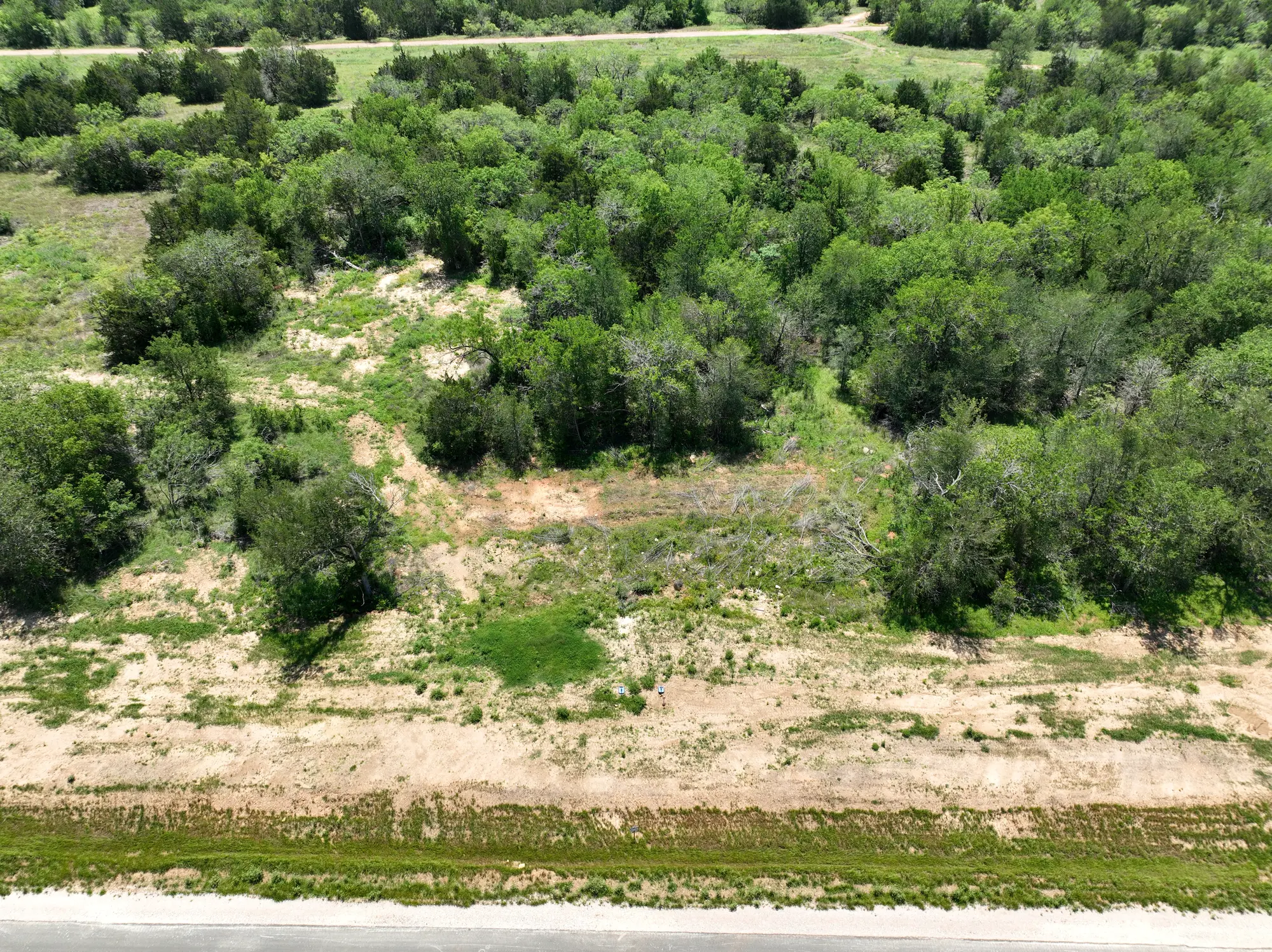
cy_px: 476
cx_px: 636
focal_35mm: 24
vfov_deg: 56.8
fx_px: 881
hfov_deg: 71.6
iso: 100
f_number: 2.8
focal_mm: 12.29
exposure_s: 1/1250
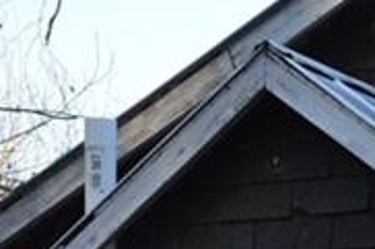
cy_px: 482
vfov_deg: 6.6
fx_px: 2113
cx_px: 645
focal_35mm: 203
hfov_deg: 9.7
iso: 400
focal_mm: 24
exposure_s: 1/125
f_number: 9
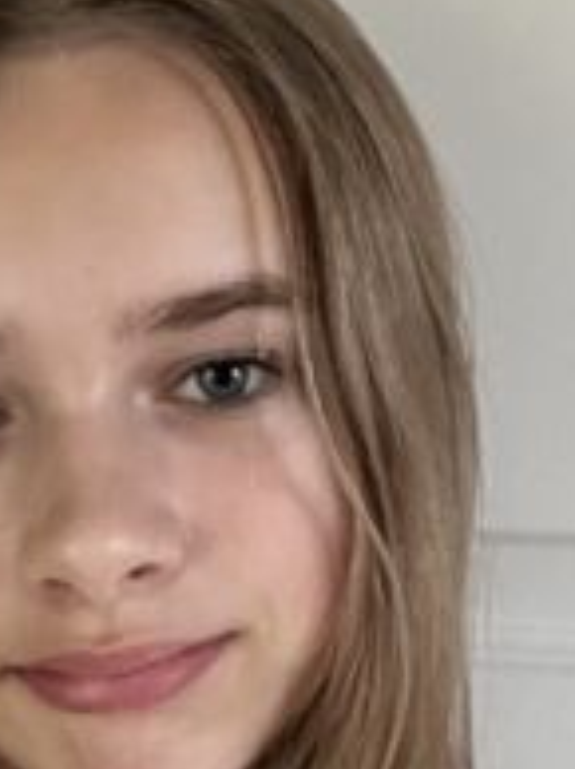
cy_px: 630
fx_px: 2064
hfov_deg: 15.7
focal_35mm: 93
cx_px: 95
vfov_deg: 20.8
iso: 400
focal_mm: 2.71
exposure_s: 1/50
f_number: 2.2
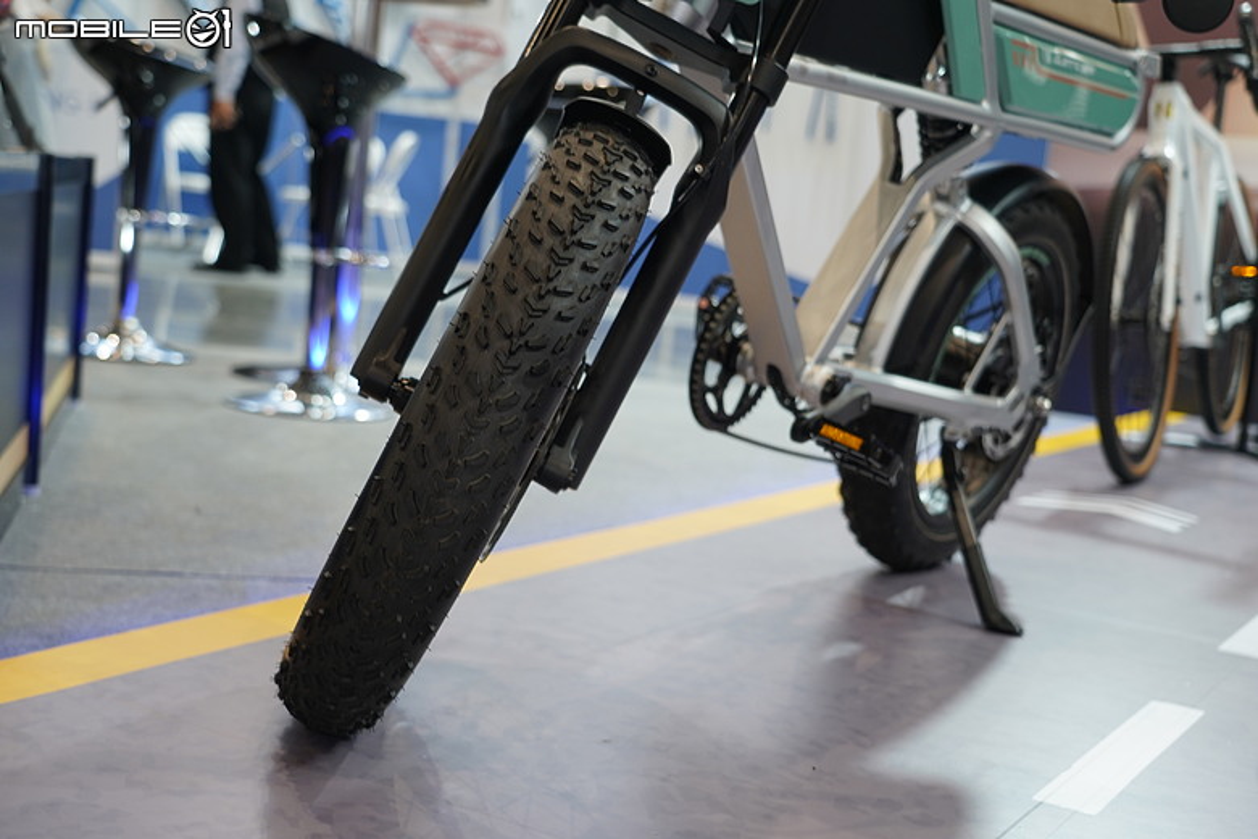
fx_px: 1642
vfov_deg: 28.6
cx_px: 629
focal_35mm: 47
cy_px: 420
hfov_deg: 41.9
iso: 500
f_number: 4
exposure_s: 1/60
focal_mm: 47
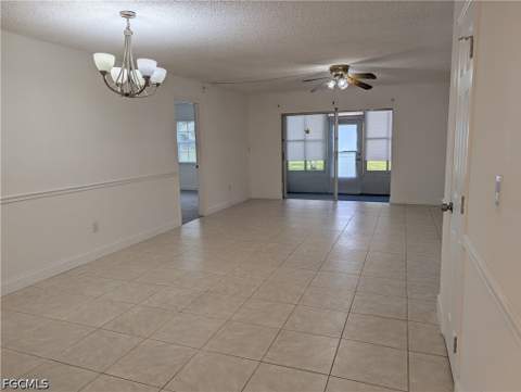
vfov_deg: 56.9
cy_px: 196
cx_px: 260
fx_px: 362
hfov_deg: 71.5
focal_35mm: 24
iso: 16
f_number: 1.68
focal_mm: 6.9
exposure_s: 1/751
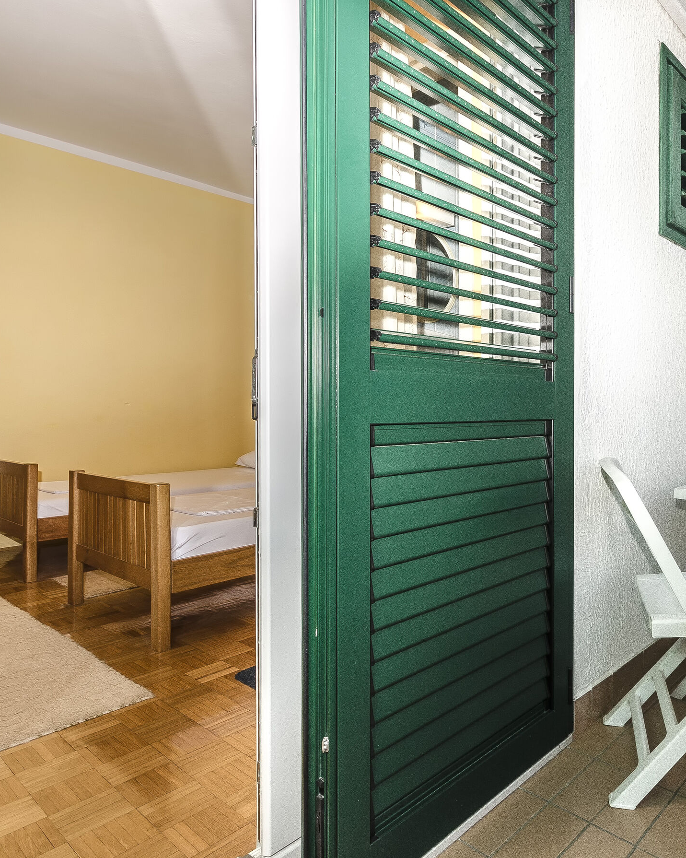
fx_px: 558
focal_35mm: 22
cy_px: 429
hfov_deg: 59.7
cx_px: 515
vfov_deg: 75.0
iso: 100
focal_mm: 10
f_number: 7.1
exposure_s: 1/160
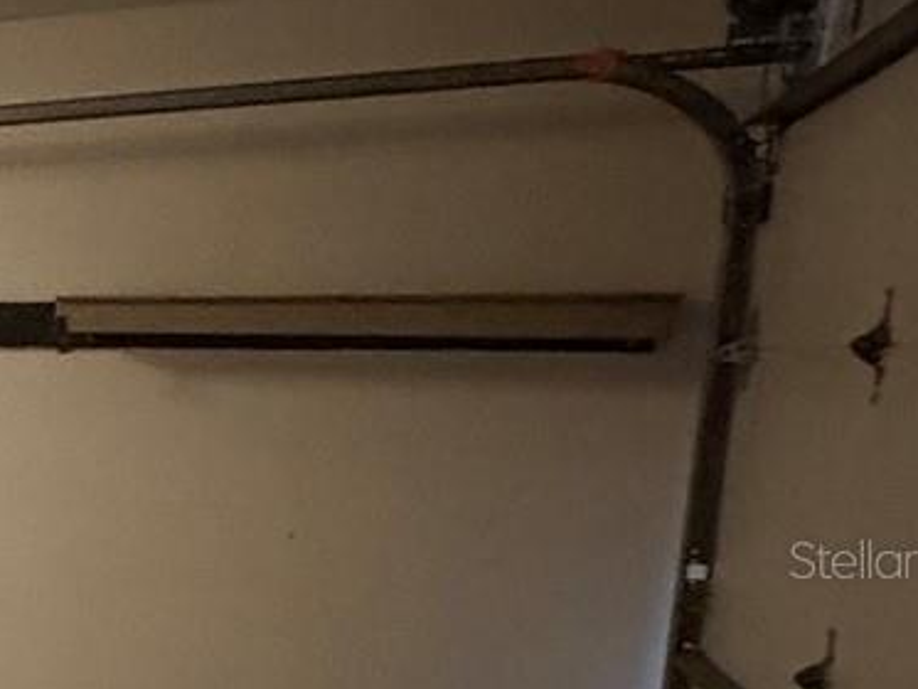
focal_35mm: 60
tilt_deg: -6.6
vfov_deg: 24.0
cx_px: -948
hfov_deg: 18.8
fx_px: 1592
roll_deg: -0.1
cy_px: 559
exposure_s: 1/30
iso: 800
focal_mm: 2.22
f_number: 2.2
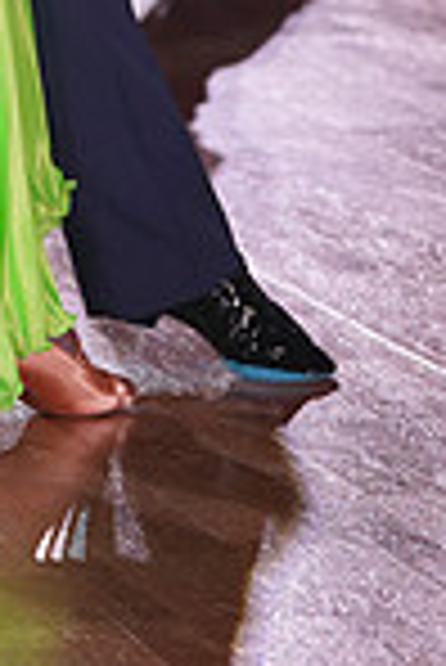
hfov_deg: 3.9
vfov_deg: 5.7
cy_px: -392
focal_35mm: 356
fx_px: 6600
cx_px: -160
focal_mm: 91
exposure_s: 1/500
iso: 1000
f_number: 4
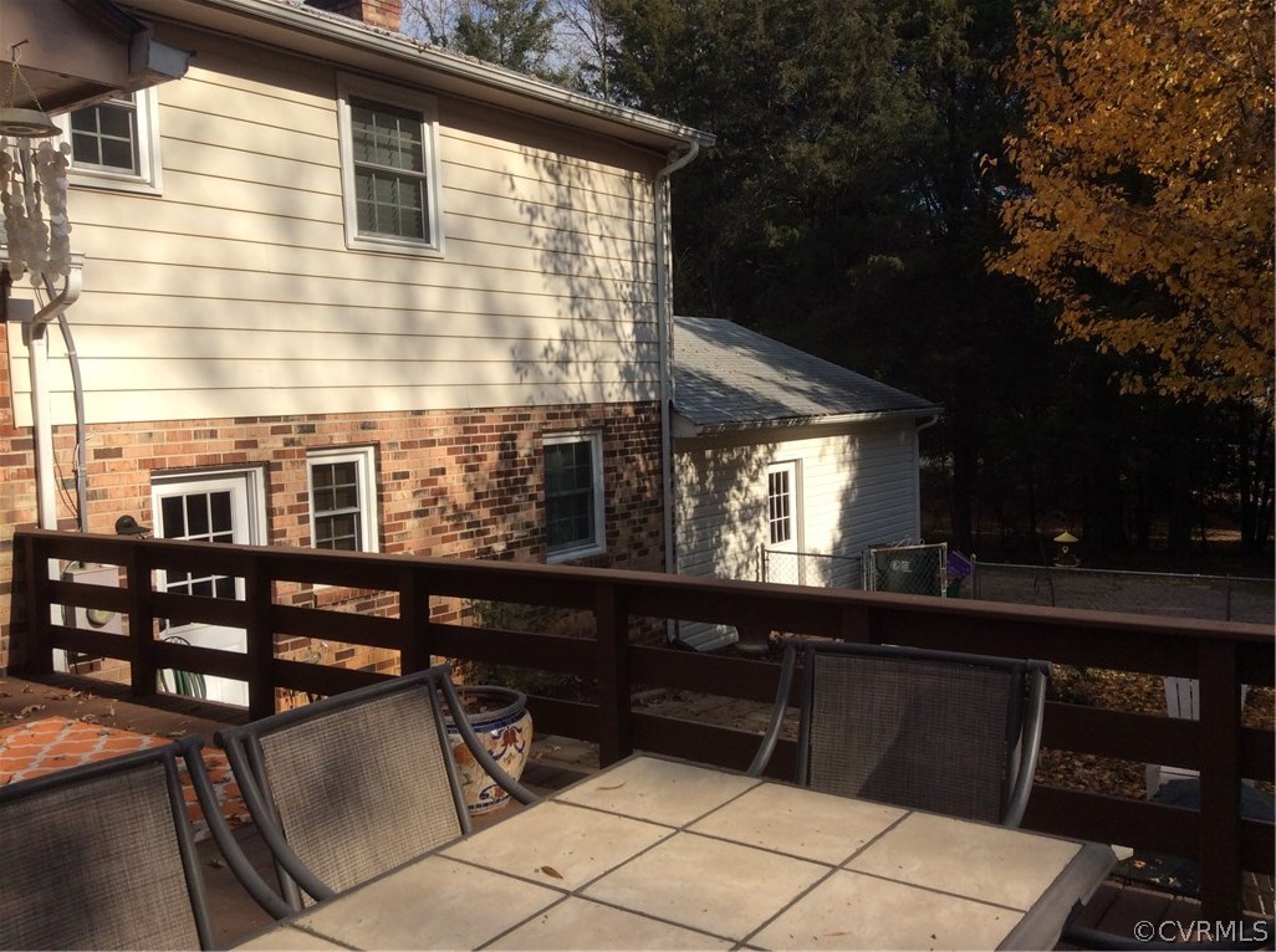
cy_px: 476
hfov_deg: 56.9
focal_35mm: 32
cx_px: 638
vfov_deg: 44.0
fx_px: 1178
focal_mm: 3.3
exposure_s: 1/1590
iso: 32
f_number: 2.4
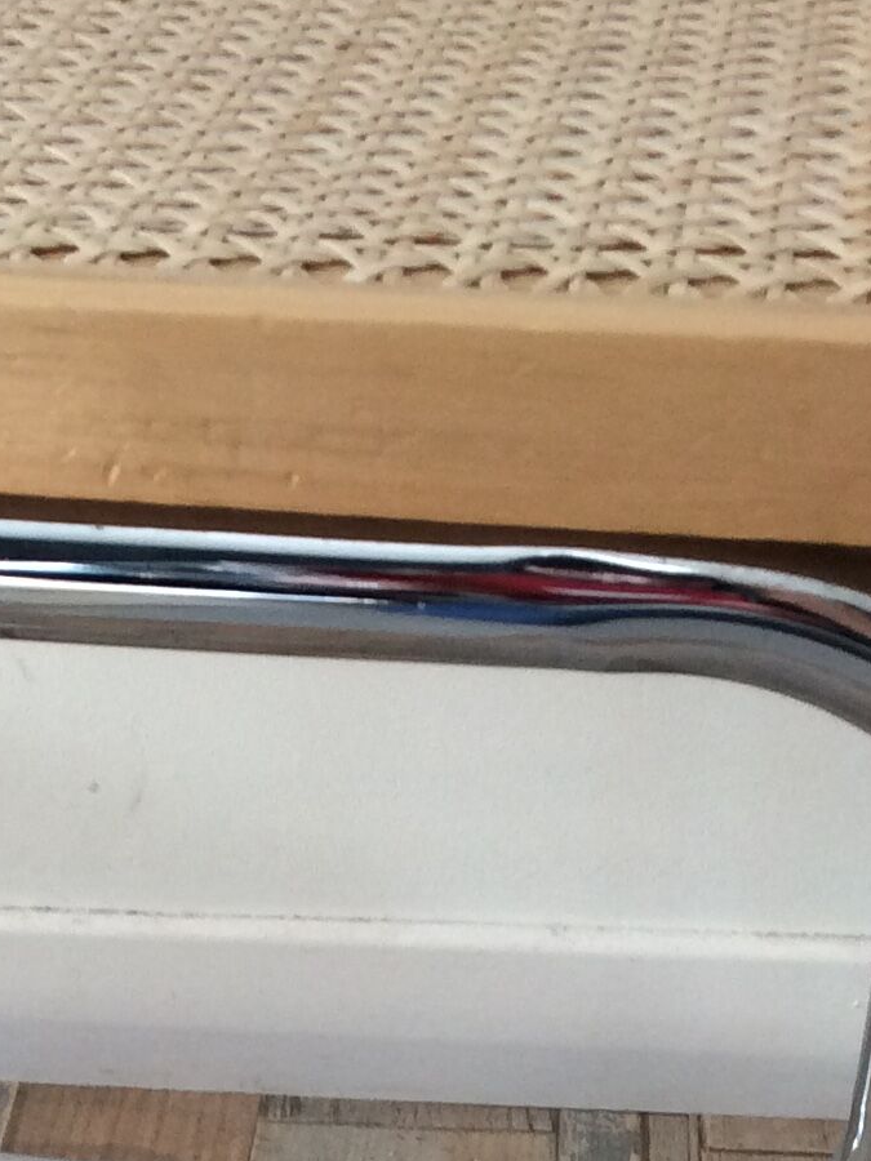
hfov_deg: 15.8
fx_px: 3087
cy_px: 1287
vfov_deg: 20.3
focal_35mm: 92
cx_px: -1
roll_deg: +3.1
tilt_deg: -35.0
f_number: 2.4
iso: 64
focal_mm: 3.3
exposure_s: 1/25
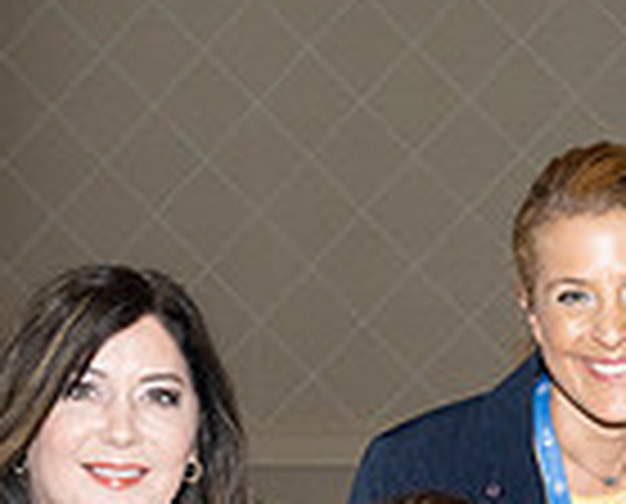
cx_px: 504
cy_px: 664
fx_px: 3047
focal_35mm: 164
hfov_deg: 11.7
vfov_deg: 9.3
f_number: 5.6
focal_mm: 42
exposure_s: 1/160
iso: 1000
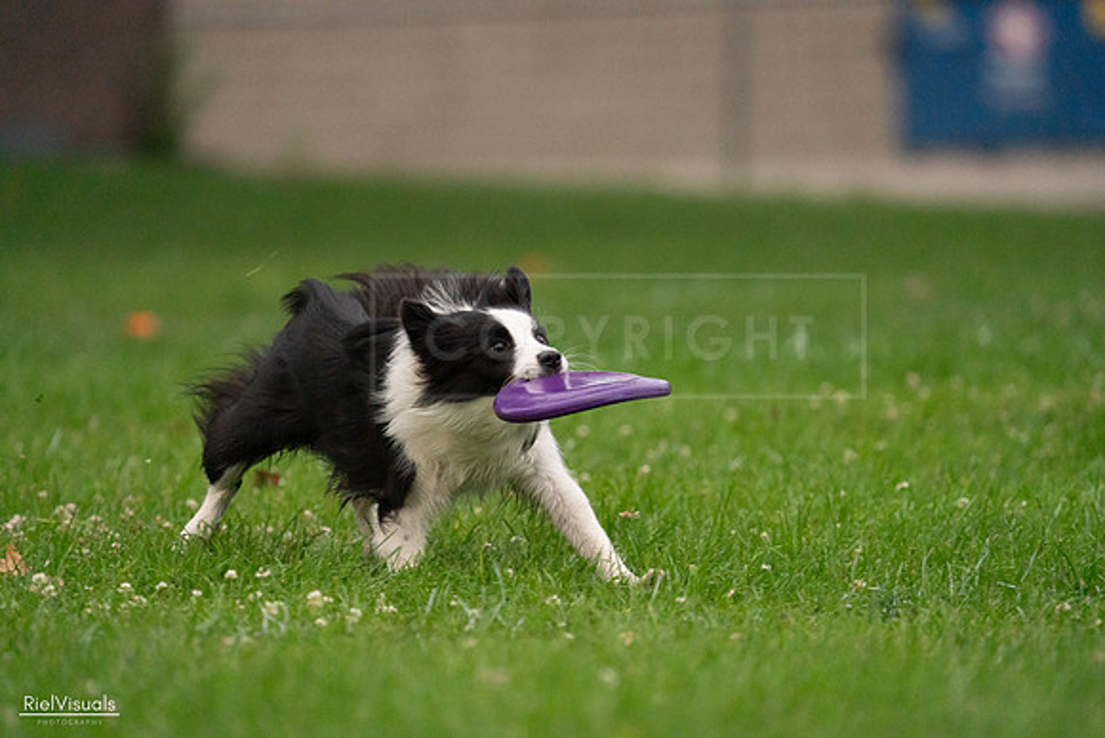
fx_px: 13754
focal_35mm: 448
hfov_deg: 4.6
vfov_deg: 3.1
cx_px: 552
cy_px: 369
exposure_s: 1/1600
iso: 6400
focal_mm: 448
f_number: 6.3
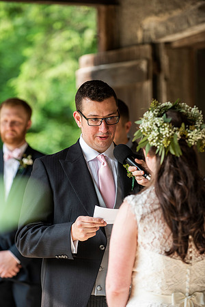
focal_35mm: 160
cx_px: 102
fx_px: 1367
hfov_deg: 8.6
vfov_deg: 12.8
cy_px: 154
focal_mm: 160
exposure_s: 1/500
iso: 400
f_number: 3.5
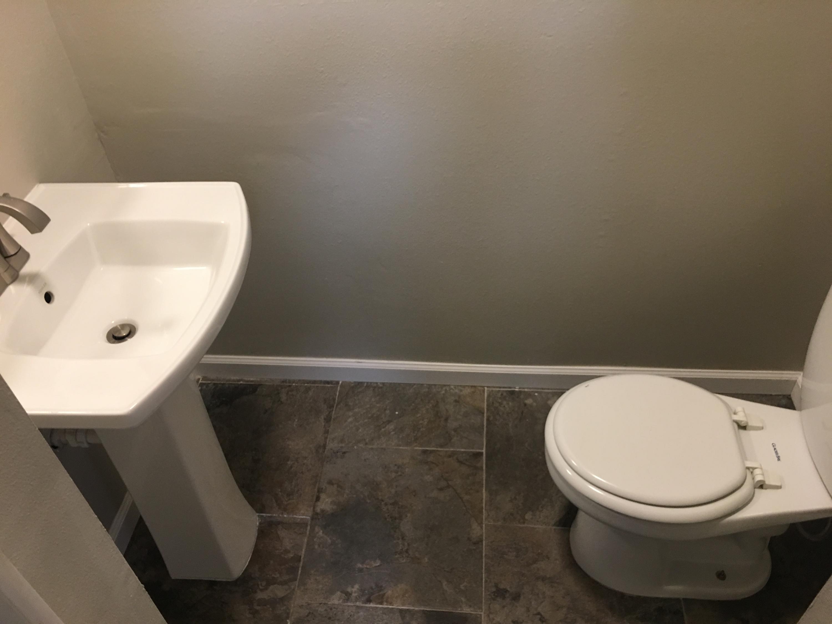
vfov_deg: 48.2
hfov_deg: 61.7
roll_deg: +5.6
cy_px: 312
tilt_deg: -41.6
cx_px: 416
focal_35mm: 29
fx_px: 697
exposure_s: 1/15
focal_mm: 4.15
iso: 50
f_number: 2.2
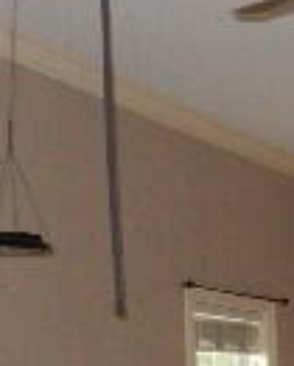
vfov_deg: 15.6
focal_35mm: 119
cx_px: 487
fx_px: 1293
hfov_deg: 12.1
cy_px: 433
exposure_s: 1/30
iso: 500
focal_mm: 4.5
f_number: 3.7
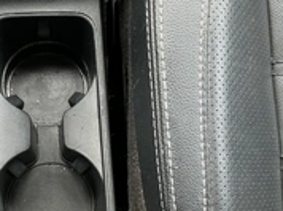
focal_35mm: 63
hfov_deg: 30.2
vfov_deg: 23.2
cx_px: 68
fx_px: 514
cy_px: 114
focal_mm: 3
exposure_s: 1/74
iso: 64
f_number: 1.8
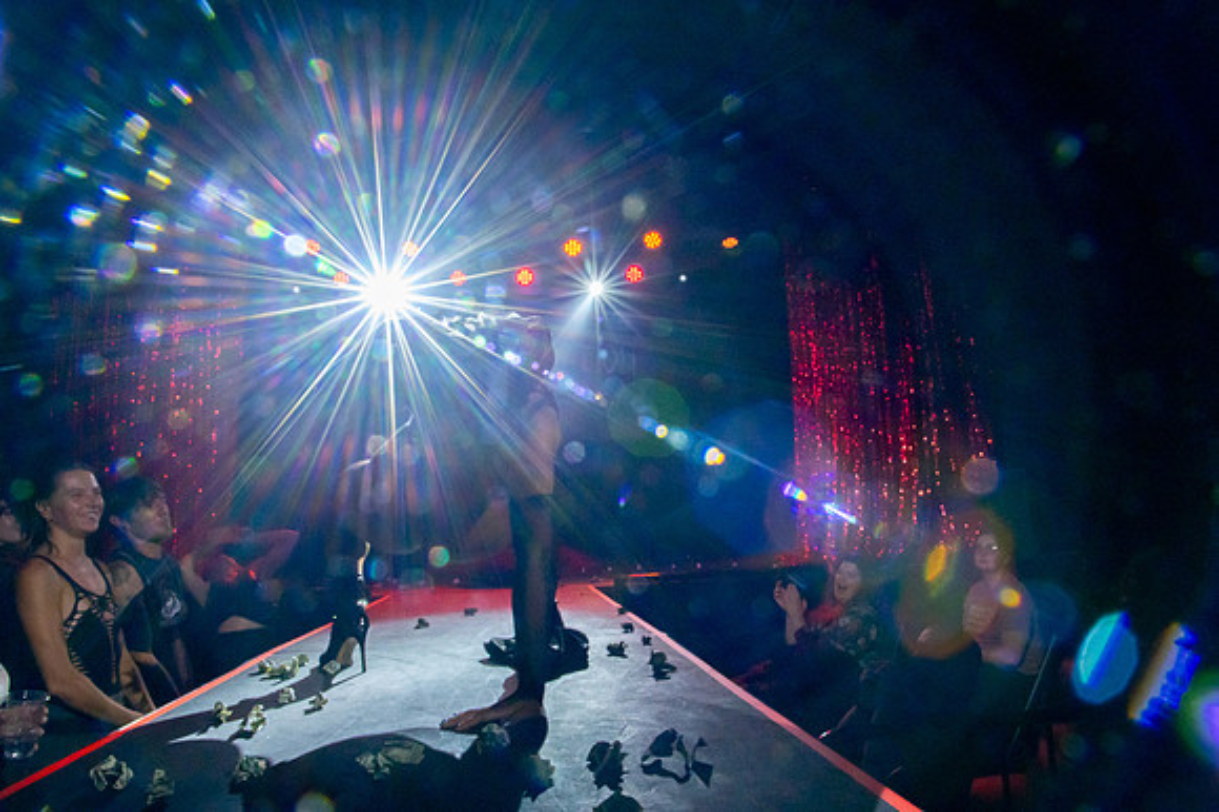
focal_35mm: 25
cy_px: 406
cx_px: 610
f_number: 22
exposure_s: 1/80
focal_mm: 24
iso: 6400
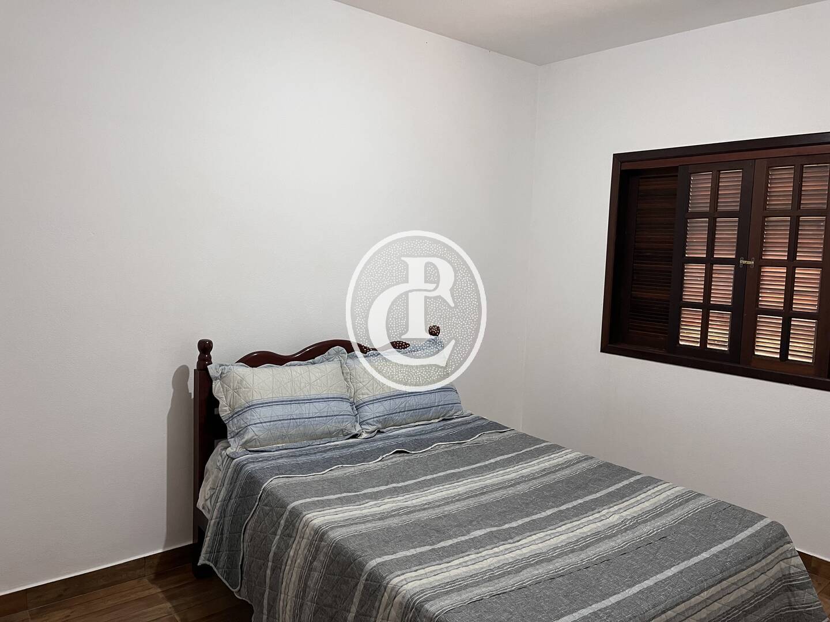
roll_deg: -2.0
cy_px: 311
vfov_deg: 53.1
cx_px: 415
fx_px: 623
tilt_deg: -5.8
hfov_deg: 67.3
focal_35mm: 26
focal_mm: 5.1
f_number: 1.6
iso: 160
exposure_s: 1/60
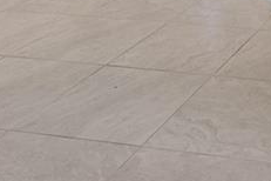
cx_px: 371
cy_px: -181
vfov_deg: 15.4
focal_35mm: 71
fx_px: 534
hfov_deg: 24.2
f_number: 8
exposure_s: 1/15
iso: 400
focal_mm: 16
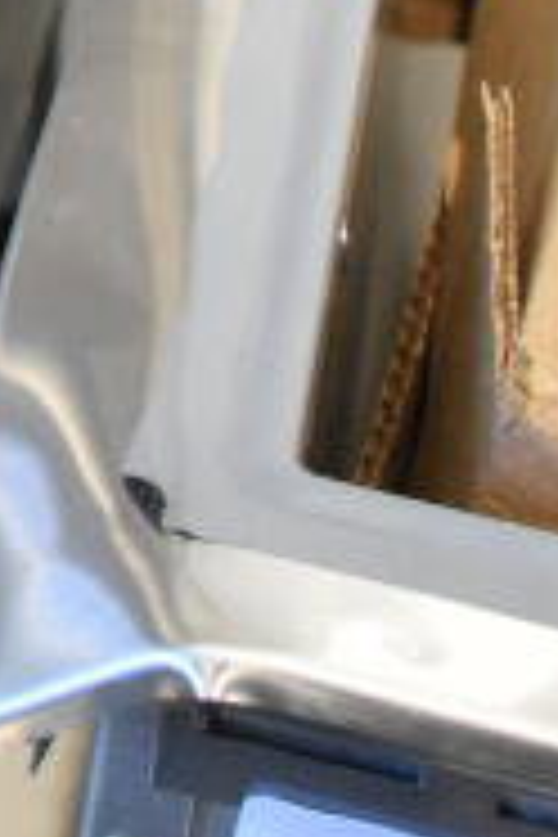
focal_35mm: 169
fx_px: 3940
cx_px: -693
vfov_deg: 11.2
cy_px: -742
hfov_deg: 7.6
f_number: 4.5
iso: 1600
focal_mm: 23
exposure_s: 1/80
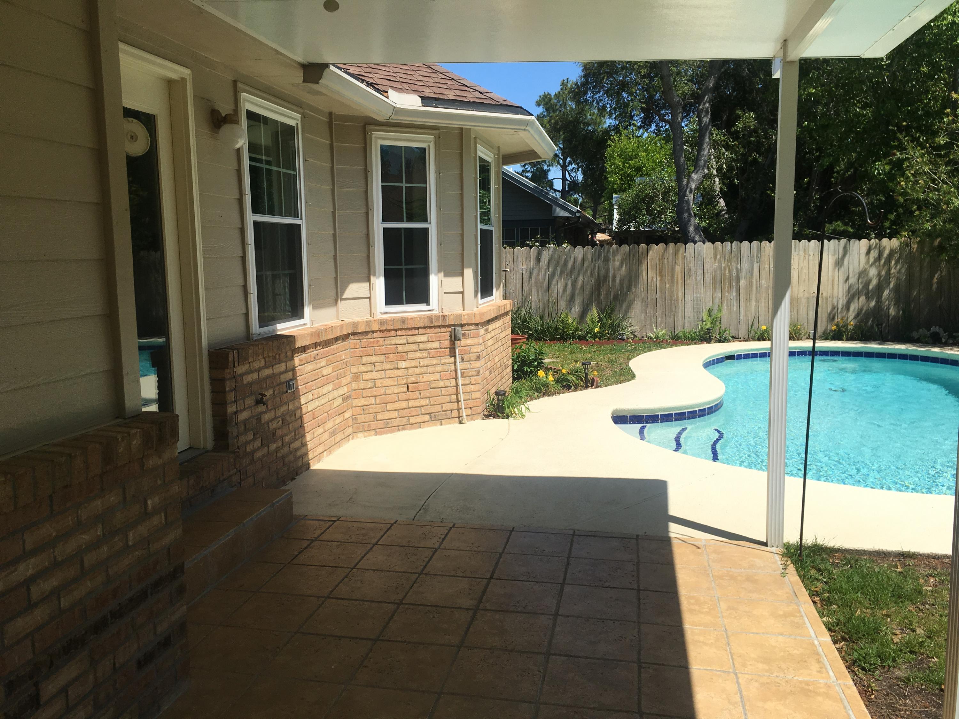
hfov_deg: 61.7
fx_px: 803
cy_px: 360
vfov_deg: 48.2
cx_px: 480
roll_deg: +2.2
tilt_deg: -8.4
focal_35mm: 29
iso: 25
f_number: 2.2
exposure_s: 1/2331
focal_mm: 4.15
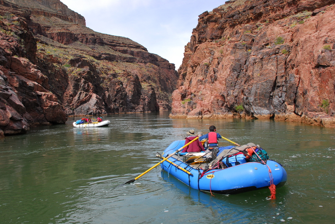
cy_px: 112
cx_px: 168
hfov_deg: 61.9
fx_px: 279
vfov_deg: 43.7
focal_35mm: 30
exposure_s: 1/250
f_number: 7.1
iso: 200
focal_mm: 20
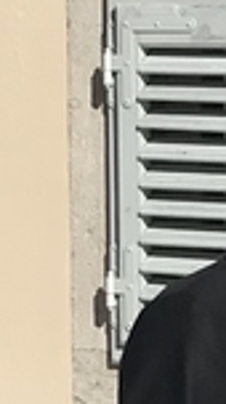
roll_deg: -1.5
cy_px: 420
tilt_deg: -6.4
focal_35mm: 243
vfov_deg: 8.8
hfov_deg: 4.9
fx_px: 2600
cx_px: 380
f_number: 1.8
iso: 25
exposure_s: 1/5051
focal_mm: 3.99
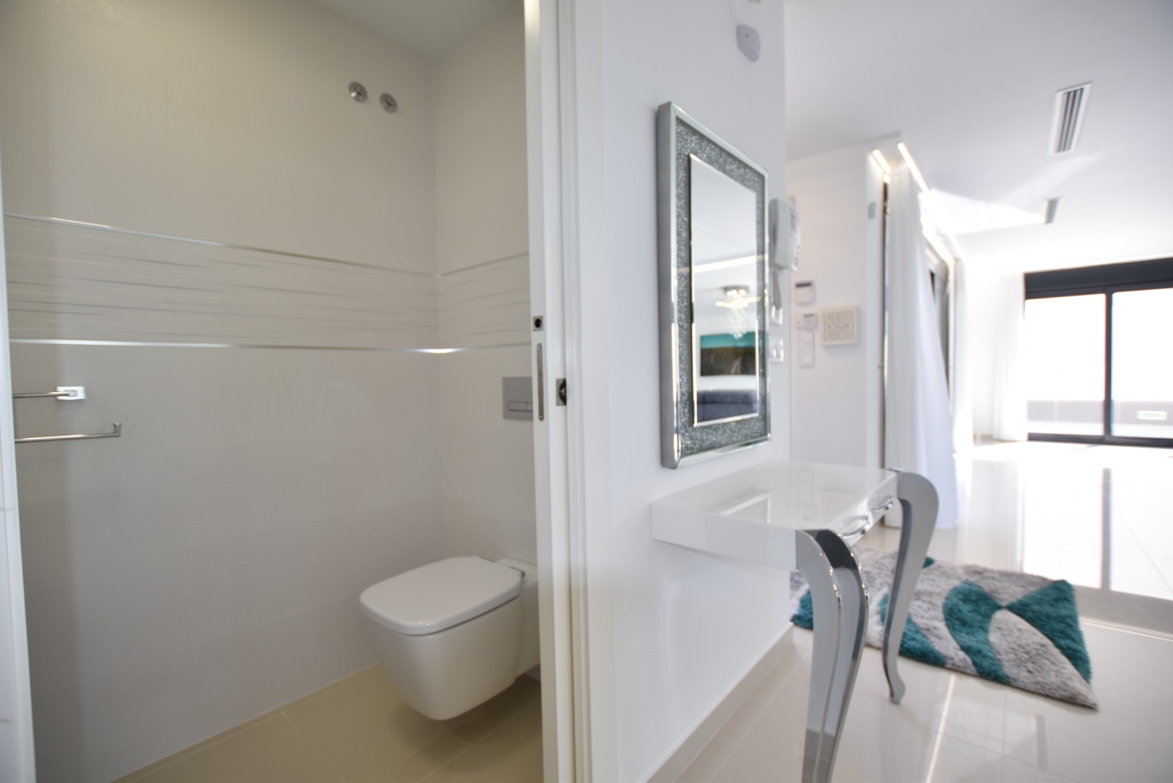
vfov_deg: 77.4
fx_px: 489
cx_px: 586
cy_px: 392
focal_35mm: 15
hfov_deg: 100.4
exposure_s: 1/200
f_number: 3.5
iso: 200
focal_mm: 10
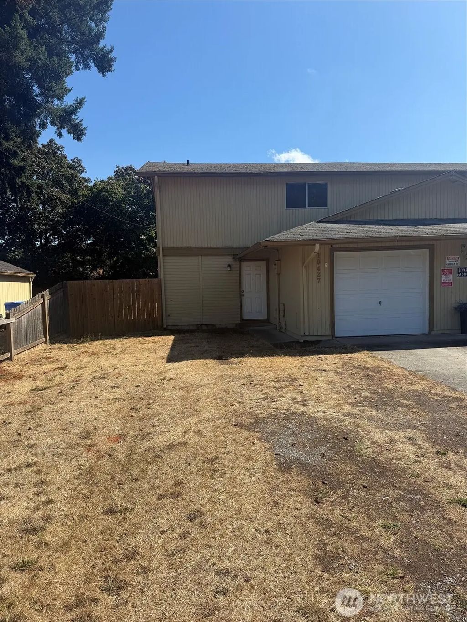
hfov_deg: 56.8
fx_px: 432
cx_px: 234
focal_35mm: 24
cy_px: 311
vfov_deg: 71.6
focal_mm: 6.76
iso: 80
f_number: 1.78
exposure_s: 1/3759
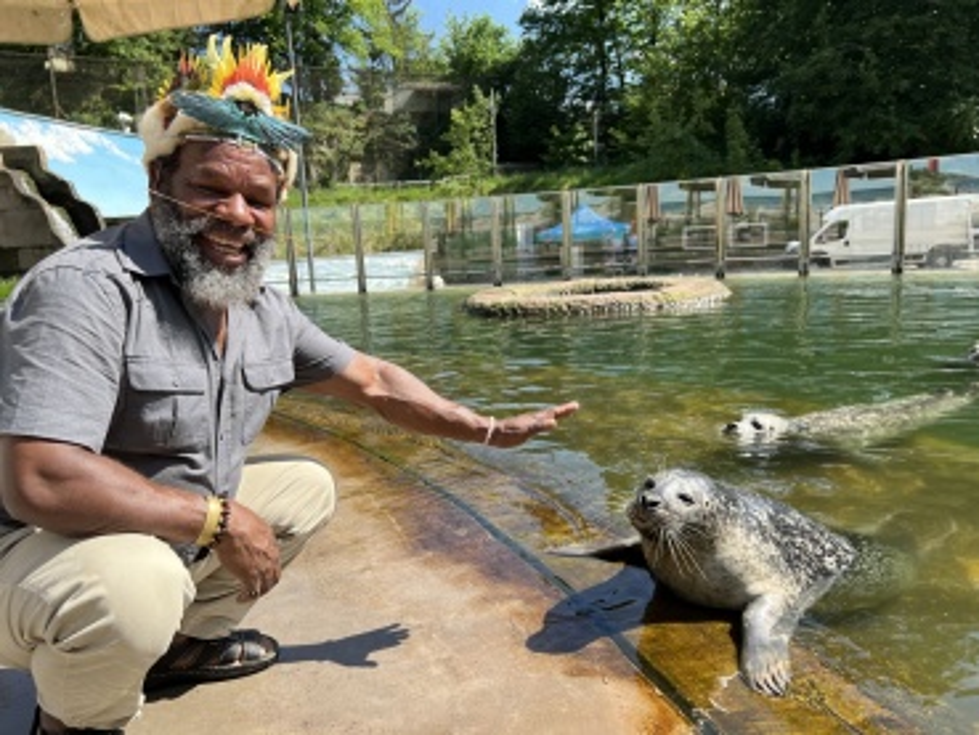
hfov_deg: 67.3
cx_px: 490
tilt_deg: -10.4
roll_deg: +4.1
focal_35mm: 26
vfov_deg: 53.1
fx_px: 736
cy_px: 368
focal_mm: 5.7
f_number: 1.5
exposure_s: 1/1645
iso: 50
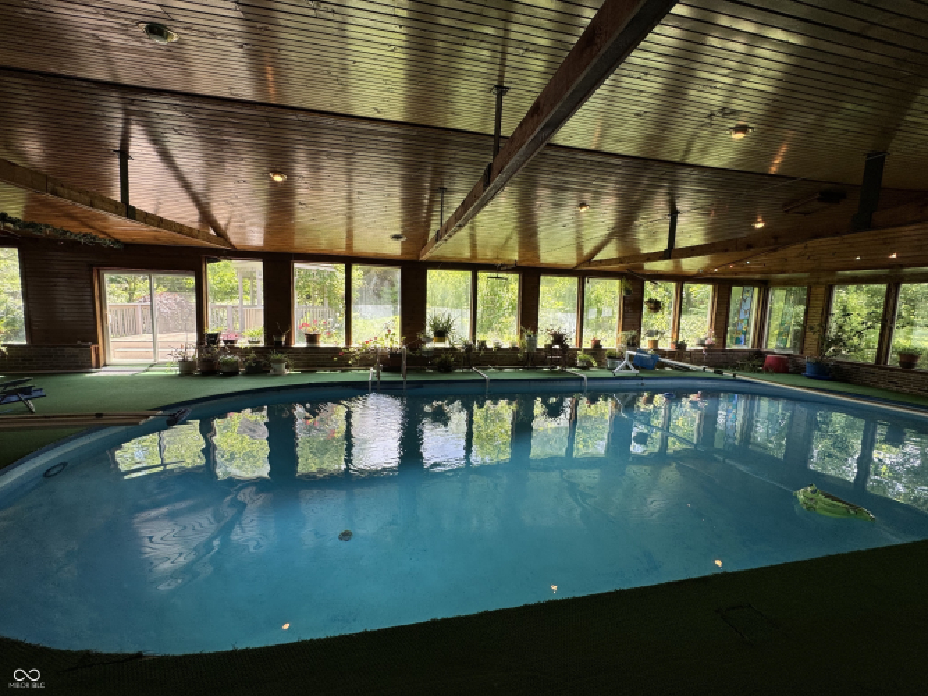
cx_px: 464
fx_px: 375
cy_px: 348
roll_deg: -2.0
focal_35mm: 14
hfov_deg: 102.1
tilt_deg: -6.5
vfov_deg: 85.7
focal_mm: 2.22
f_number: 2.2
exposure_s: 1/120
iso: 40
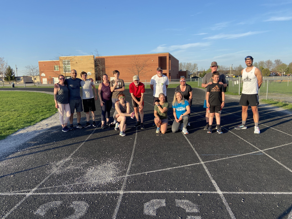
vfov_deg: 53.1
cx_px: 146
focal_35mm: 26
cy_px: 110
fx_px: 219
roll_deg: +1.4
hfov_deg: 67.3
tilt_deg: -9.9
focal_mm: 4.25
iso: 32
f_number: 1.8
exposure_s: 1/1316
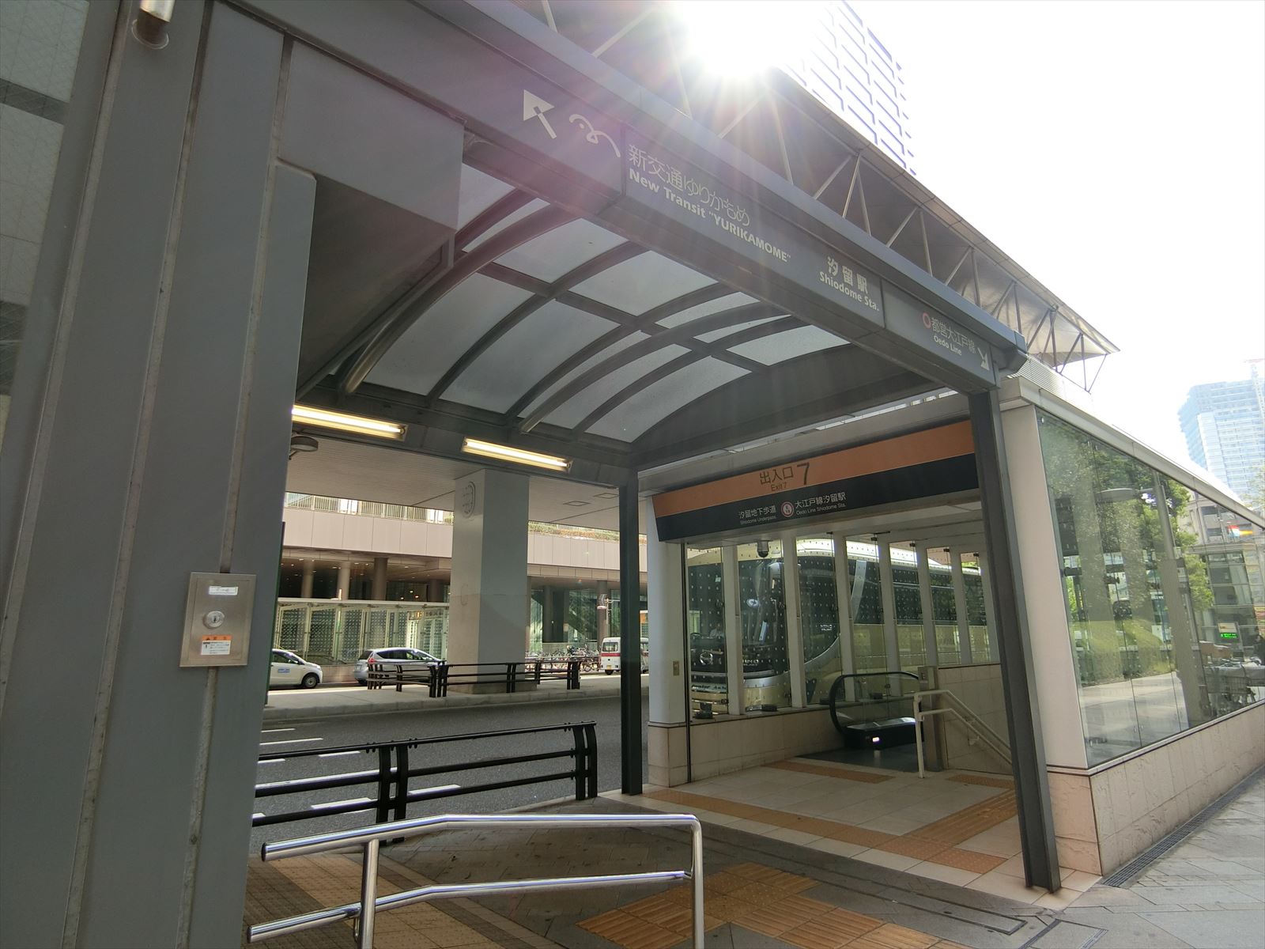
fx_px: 694
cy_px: 474
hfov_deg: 84.7
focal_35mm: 19
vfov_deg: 68.7
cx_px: 632
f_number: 2.7
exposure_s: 1/250
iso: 80
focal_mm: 4.06
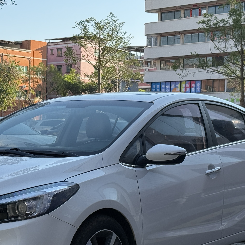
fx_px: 673
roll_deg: -1.3
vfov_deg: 20.6
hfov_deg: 20.5
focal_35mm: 84
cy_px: 152
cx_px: 72
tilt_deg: -1.8
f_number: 1.78
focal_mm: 6.76
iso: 64
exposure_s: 1/1330
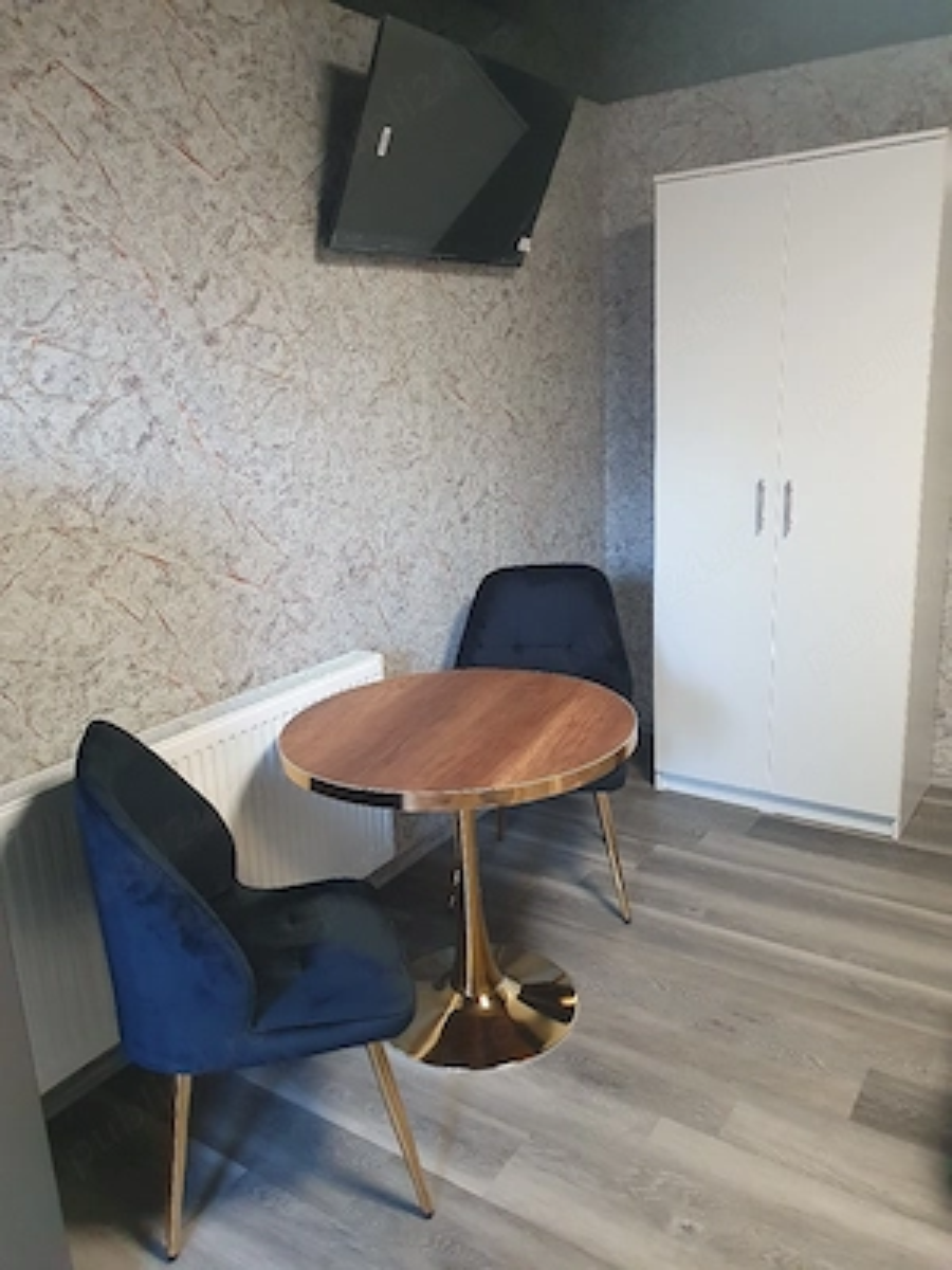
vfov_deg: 67.3
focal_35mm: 26
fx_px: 953
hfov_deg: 53.1
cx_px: 476
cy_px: 635
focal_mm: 4.32
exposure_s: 1/50
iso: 500
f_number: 2.4
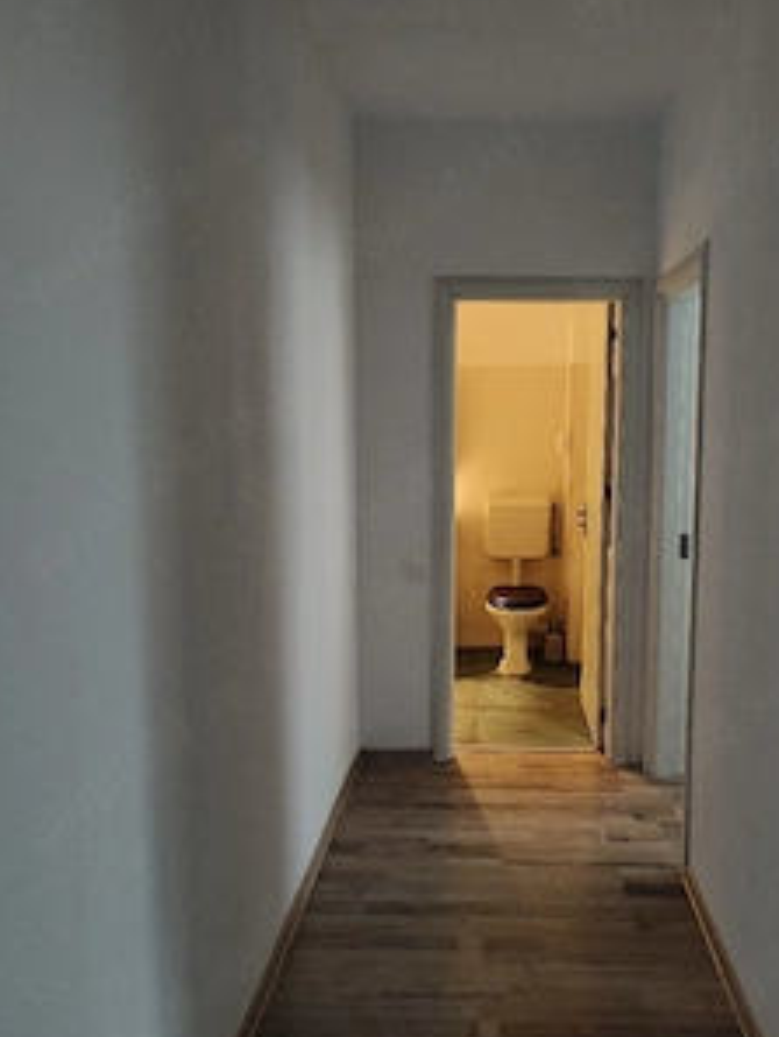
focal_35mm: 31
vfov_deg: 58.3
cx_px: 482
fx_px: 929
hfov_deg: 45.1
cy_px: 531
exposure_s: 1/50
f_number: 1.88
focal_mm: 5.56
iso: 750
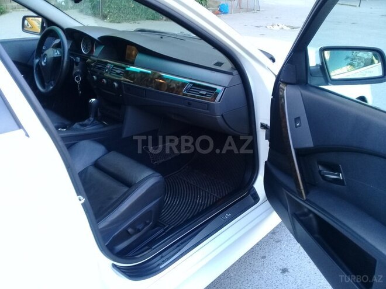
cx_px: 193
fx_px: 346
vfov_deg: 45.4
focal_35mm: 31
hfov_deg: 58.4
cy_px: 144
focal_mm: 3.3
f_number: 2.2
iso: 80
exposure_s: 1/50
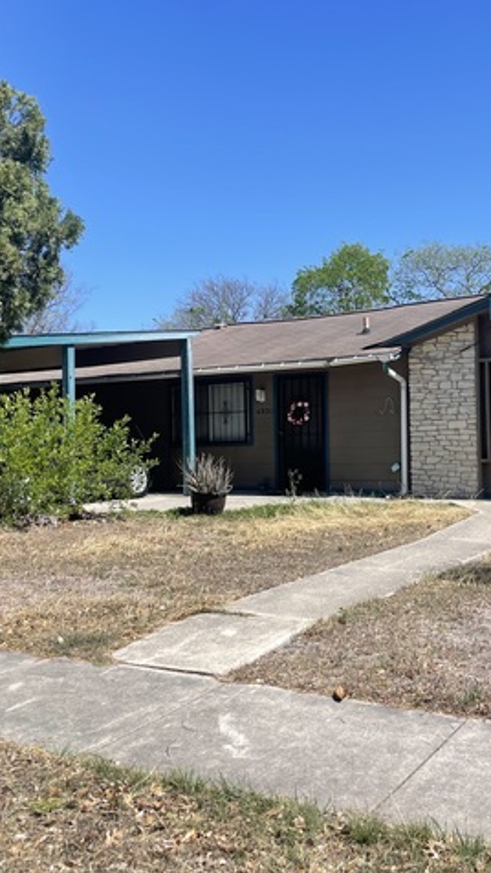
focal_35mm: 38
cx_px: 284
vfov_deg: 52.8
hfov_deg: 31.1
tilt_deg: +2.1
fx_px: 880
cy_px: 436
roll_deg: +1.7
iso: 32
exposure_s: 1/2959
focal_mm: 4.2
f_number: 1.6
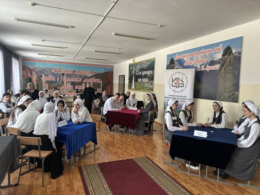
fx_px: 180
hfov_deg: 71.6
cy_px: 98
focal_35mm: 24
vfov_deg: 56.8
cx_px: 130
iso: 160
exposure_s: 1/121
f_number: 1.78
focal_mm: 6.86
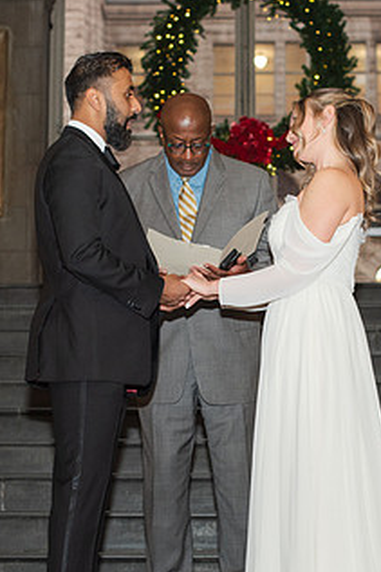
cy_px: 305
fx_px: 1700
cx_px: 254
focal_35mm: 107
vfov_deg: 19.1
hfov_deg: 12.8
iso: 800
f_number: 3.5
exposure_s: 1/200
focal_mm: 50
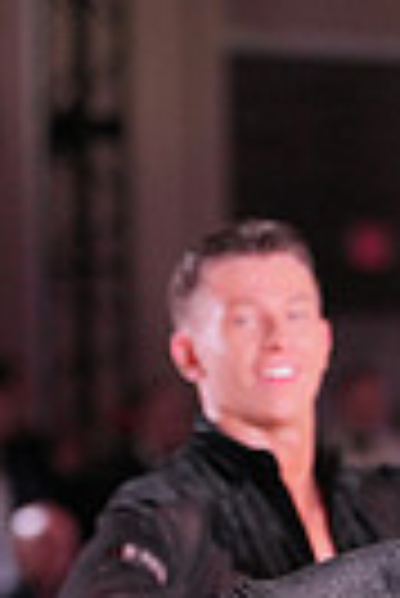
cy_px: 1012
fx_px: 7247
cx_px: 434
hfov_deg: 3.2
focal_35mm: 436
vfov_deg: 4.7
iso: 1250
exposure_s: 1/400
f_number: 2.8
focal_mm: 100
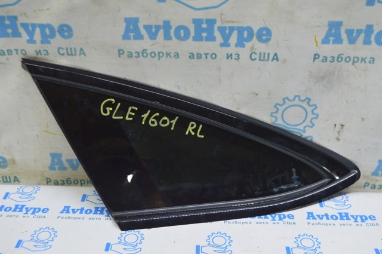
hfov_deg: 45.0
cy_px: 127
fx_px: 461
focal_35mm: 44
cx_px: 191
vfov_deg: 30.8
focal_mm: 29
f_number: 5.6
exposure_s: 1/20
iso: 400
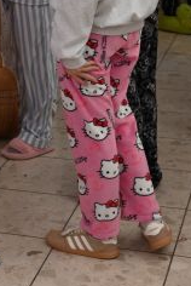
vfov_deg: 18.0
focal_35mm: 112
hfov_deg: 12.1
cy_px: 36
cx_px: -25
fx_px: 889
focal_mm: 44
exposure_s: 1/125
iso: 1600
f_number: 5.6
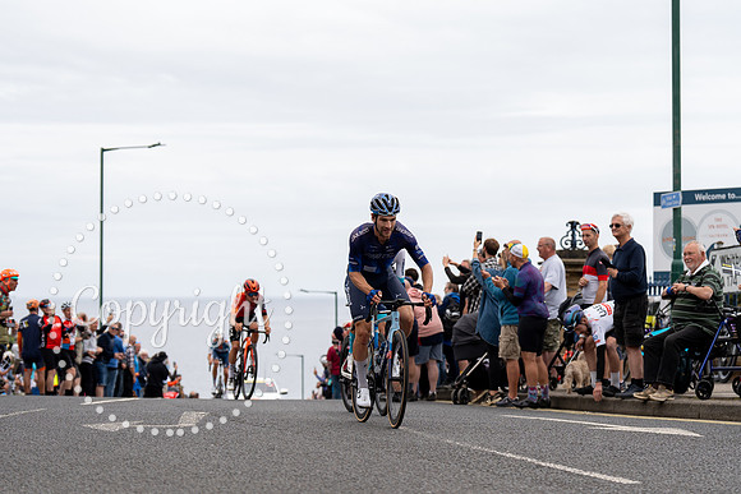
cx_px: 370
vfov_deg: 17.3
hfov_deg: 25.7
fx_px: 1626
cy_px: 247
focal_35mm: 79
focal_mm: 79
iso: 320
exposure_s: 1/1000
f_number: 3.5
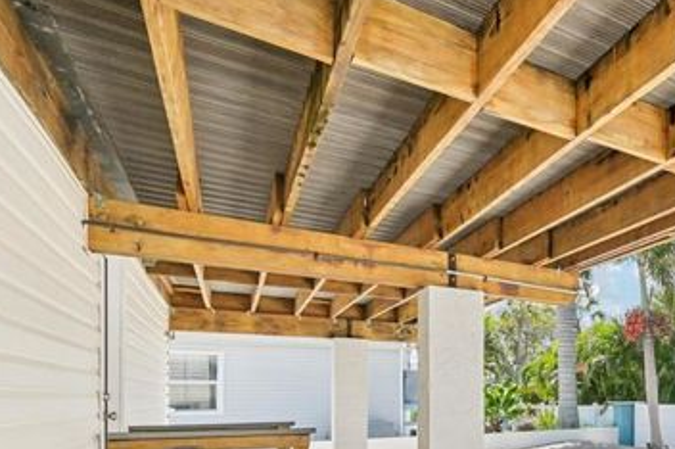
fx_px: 525
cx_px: 655
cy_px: 383
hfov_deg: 53.5
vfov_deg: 43.3
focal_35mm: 28
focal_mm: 14
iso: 400
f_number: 8
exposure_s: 1/640
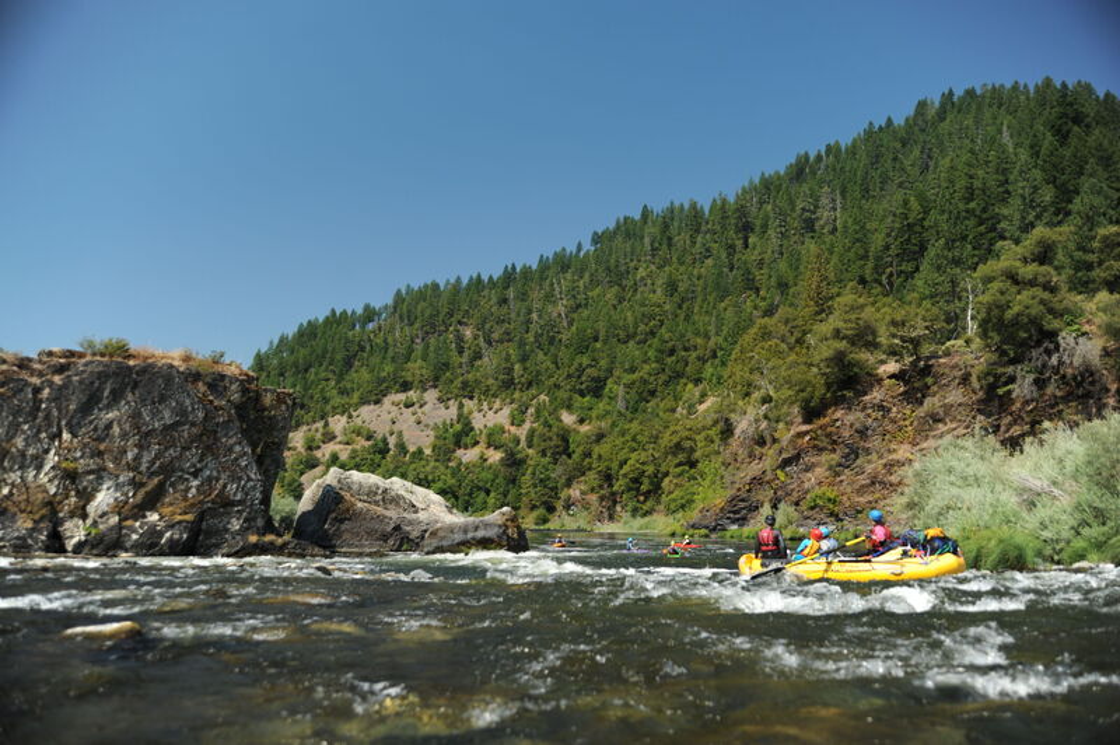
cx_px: 560
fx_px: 995
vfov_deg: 41.0
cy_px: 372
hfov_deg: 58.8
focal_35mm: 32
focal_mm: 32
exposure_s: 1/640
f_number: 3.2
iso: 200
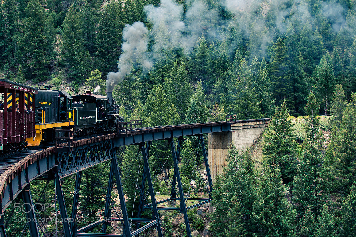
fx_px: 519
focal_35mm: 52
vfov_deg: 25.7
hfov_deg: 37.9
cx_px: 178
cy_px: 118
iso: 100
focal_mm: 35
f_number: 4
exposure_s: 1/320
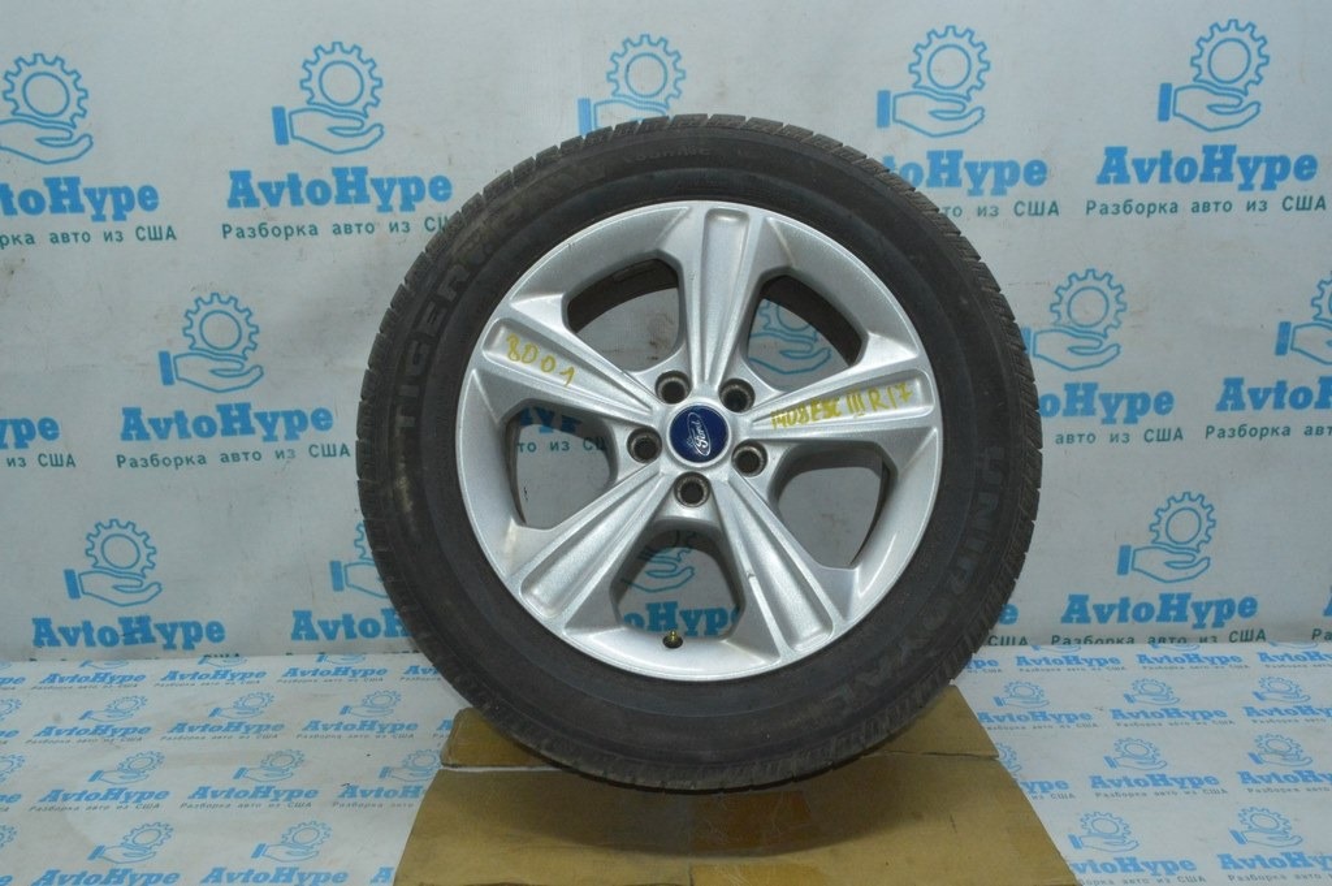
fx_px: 998
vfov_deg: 47.9
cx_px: 666
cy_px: 443
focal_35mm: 27
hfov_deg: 67.4
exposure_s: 1/40
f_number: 20
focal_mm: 18
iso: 3200
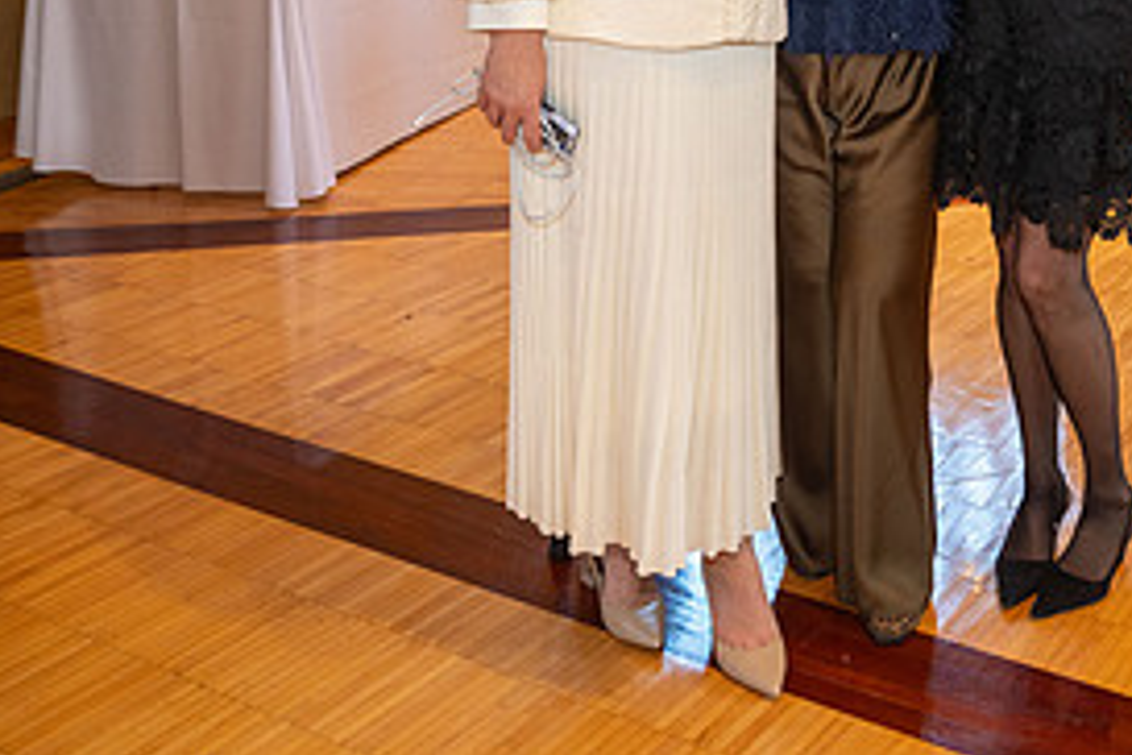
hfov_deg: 37.6
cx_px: 896
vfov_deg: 24.9
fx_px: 1604
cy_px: -44
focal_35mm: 51
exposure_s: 1/160
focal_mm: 24
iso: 1000
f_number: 2.8
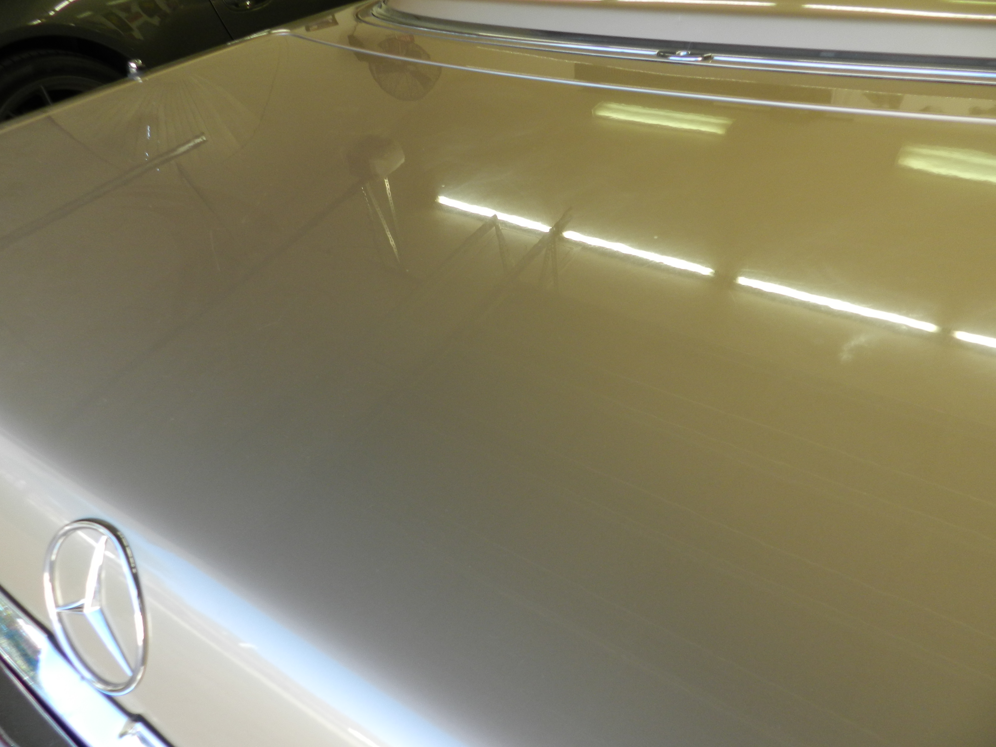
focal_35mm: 23
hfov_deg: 73.9
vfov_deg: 58.9
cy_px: 374
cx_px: 498
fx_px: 662
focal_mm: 4
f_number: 3.4
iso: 160
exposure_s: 1/80
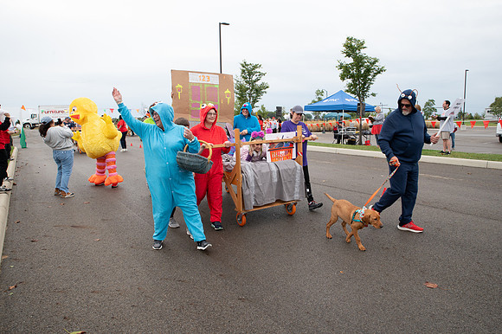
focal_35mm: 24
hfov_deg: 73.8
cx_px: 251
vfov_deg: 53.1
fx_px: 334
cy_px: 167
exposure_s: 1/200
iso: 640
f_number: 10
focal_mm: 24
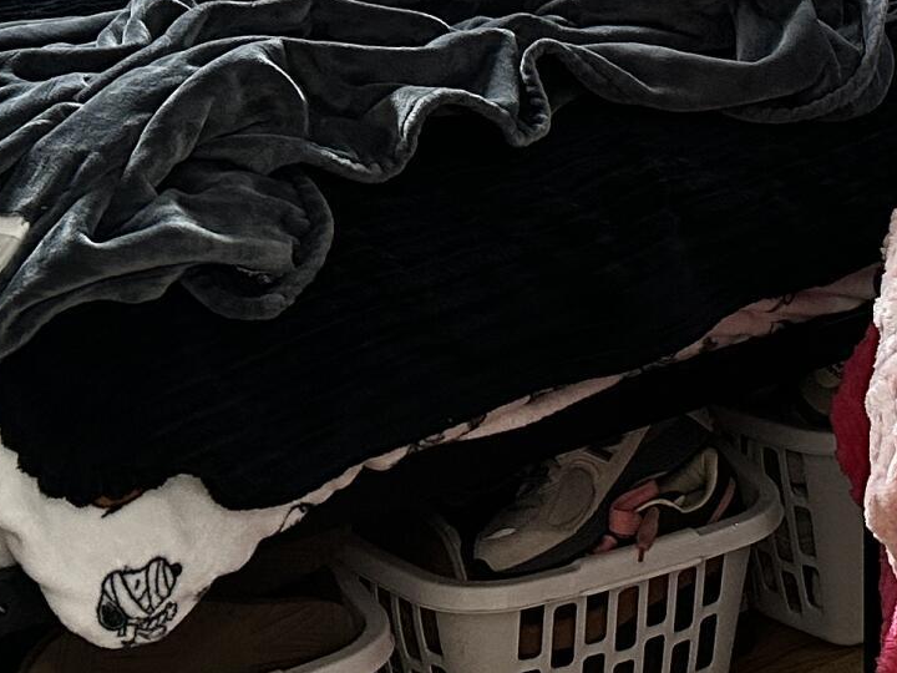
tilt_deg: -2.0
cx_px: 833
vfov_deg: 13.6
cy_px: -427
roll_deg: +0.5
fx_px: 2591
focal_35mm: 100
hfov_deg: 19.2
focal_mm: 6.86
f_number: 1.78
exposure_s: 1/60
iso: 250
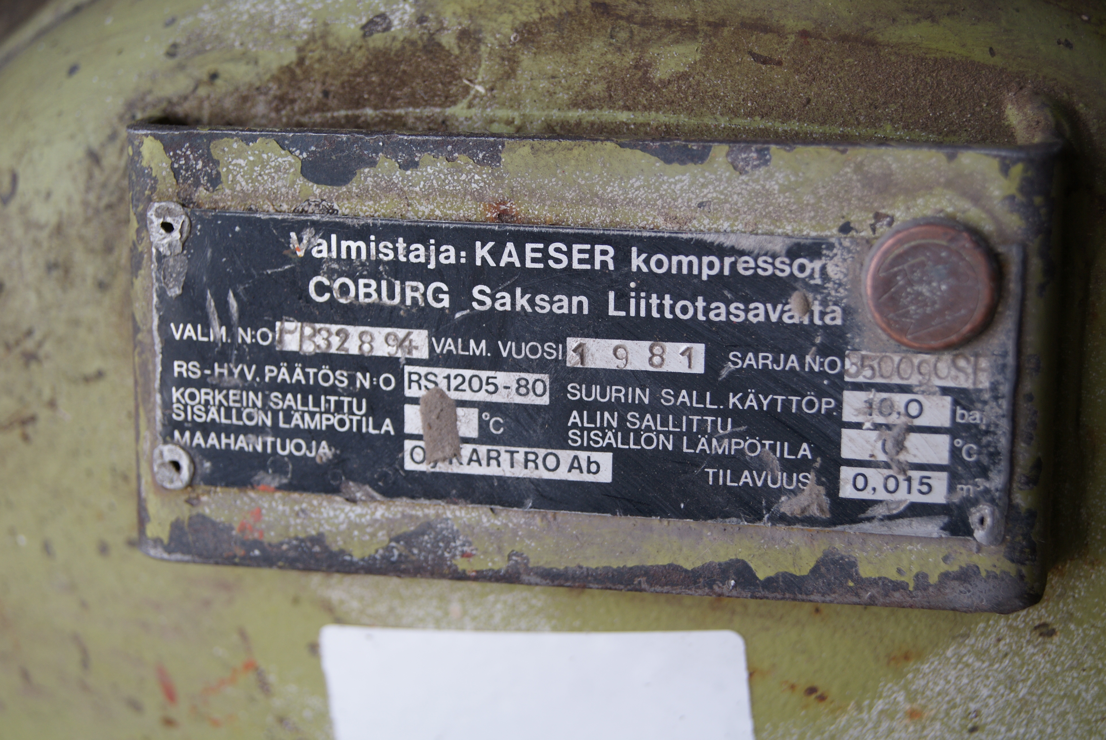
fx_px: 2538
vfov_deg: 16.6
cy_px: 370
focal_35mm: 82
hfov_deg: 24.6
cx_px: 553
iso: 125
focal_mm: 55
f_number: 5.6
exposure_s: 1/100
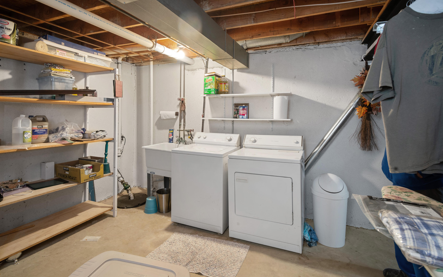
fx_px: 374
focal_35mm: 31
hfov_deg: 61.2
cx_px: 222
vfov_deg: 40.6
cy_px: 131
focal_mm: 30
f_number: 9
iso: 320
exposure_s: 2
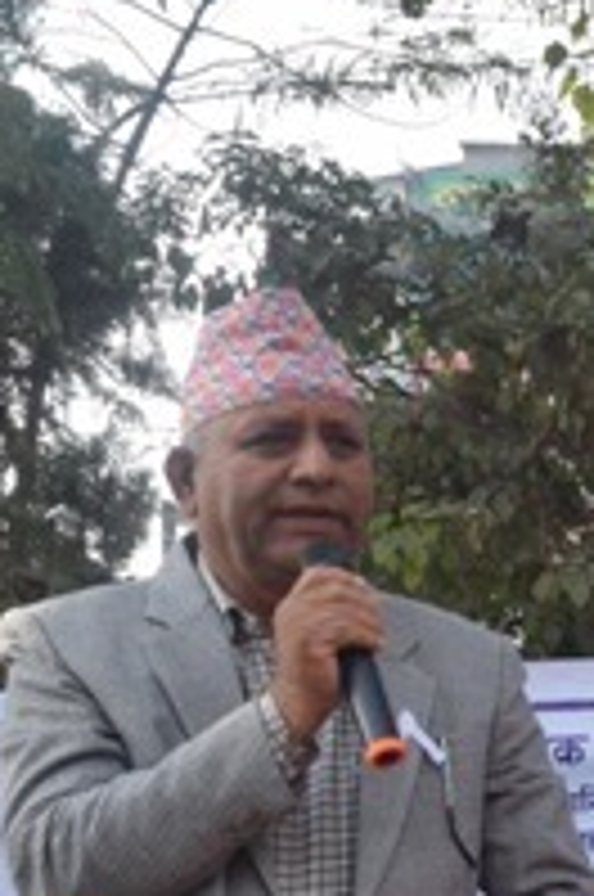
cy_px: 691
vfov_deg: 23.1
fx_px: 2161
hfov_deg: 13.1
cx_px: 1260
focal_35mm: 87
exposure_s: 1/250
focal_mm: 18
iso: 320
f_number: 8
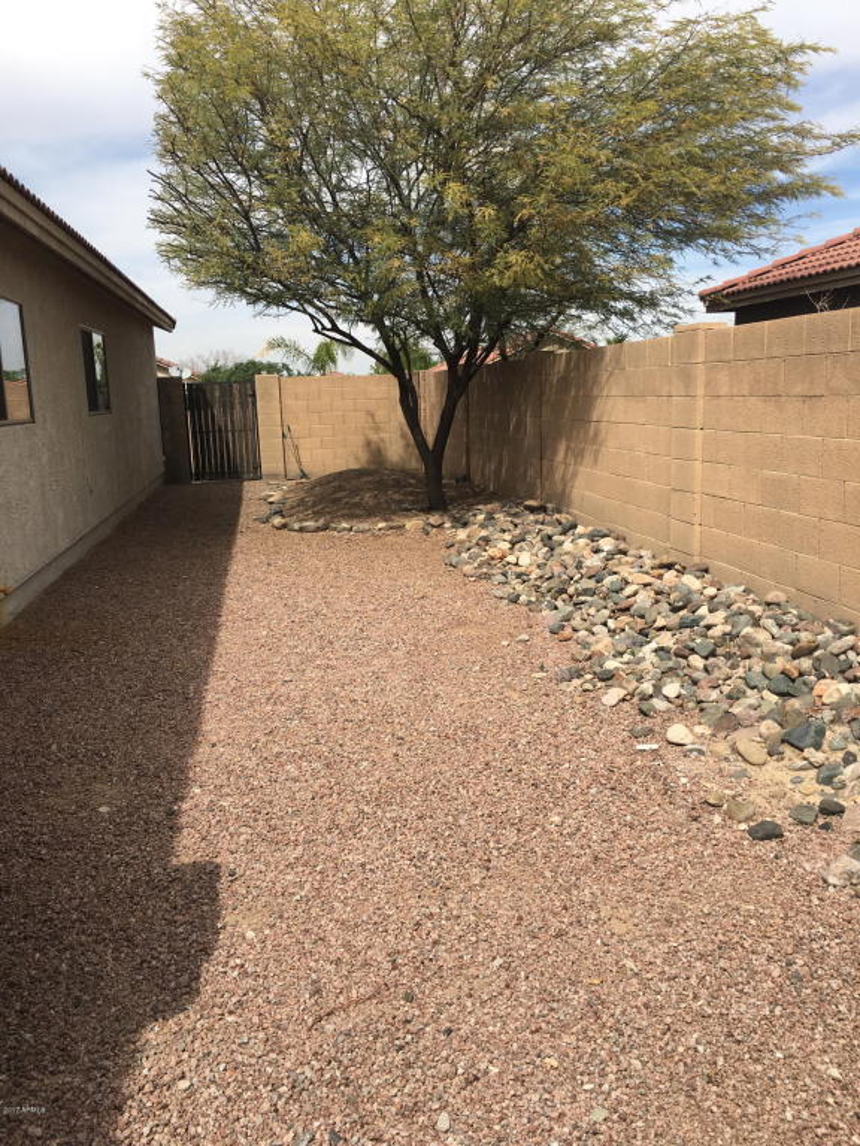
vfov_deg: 61.7
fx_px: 961
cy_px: 573
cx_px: 430
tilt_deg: -9.4
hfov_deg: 48.2
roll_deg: +2.5
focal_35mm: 29
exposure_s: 1/1709
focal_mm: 4.15
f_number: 2.2
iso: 25
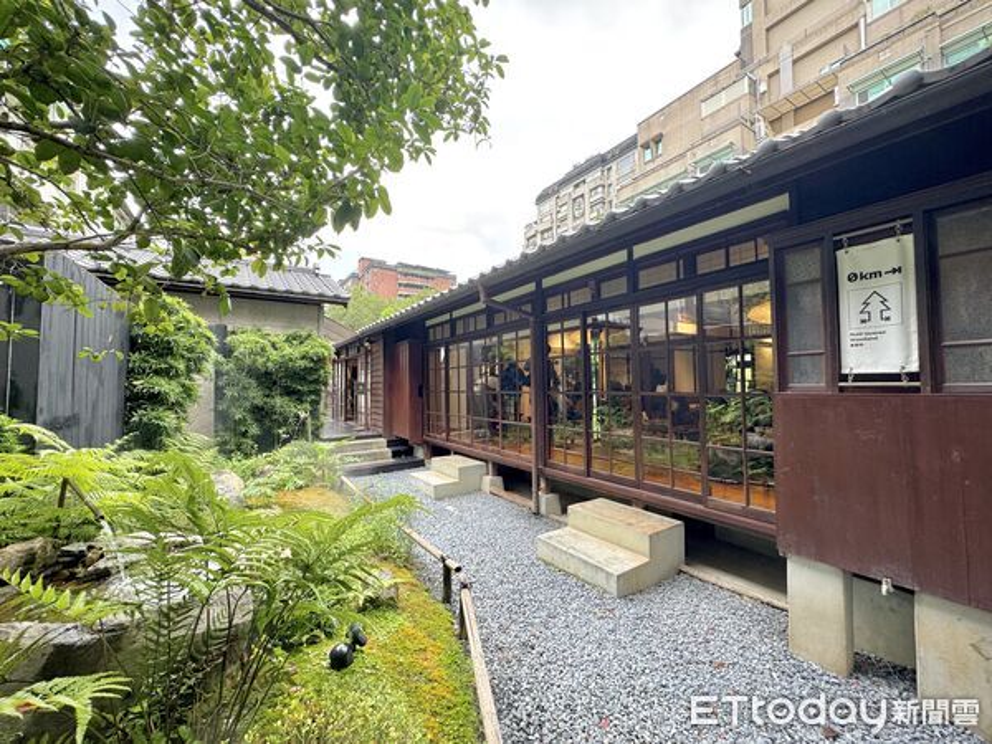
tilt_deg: +2.2
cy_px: 372
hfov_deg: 102.1
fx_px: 401
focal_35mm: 14
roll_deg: +0.1
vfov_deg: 85.7
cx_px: 496
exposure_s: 1/99
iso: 50
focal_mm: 2.22
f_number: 2.2
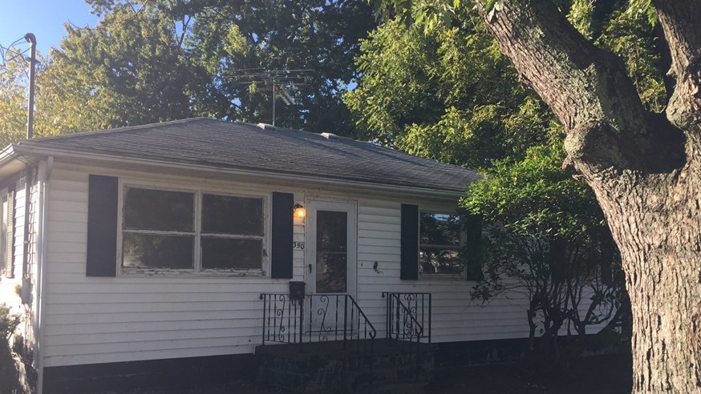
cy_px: 251
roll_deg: -0.3
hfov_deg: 53.9
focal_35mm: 37
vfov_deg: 31.8
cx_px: 321
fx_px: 688
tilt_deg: -0.1
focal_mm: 4.15
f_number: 2.2
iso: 32
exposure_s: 1/648
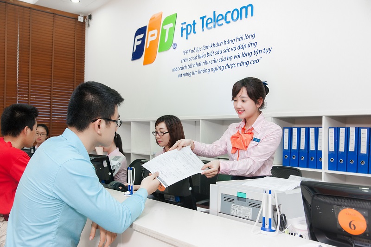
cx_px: 186
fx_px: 371
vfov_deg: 36.8
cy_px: 124
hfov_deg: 53.2
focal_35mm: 36
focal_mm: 36
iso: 500
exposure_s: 1/50
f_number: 4.5
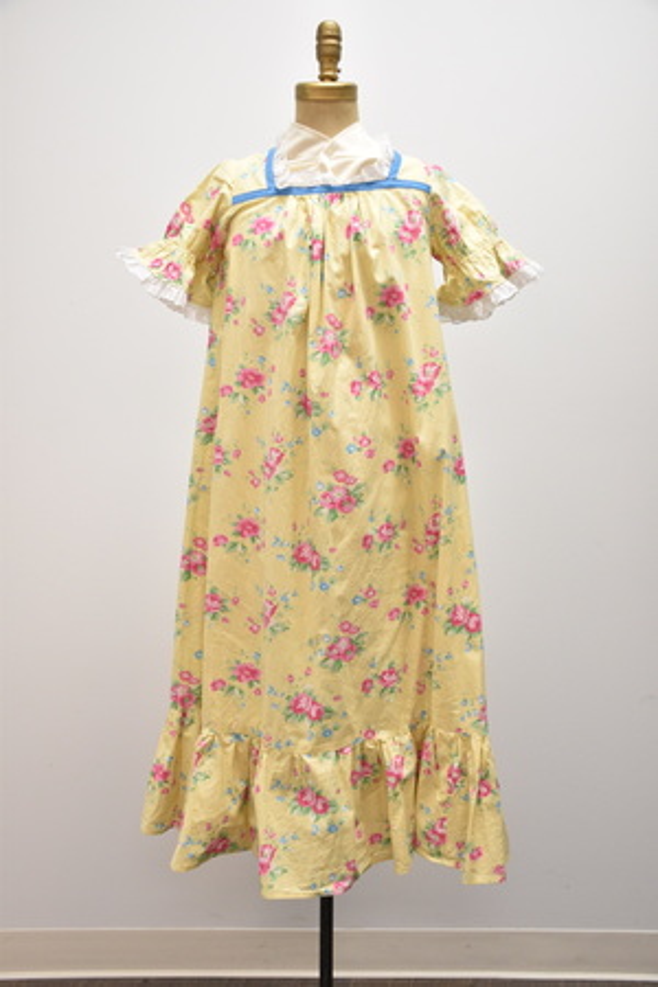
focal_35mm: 36
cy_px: 494
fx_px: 987
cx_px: 329
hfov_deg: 36.9
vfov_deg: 53.1
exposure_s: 1/100
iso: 1000
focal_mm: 24
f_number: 4.5
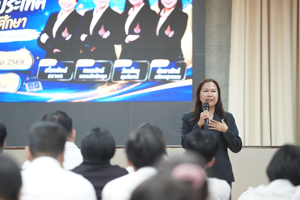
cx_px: 140
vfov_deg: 6.0
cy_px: 107
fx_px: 1900
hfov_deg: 9.0
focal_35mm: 228
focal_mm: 200
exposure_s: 1/800
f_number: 2.8
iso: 16000
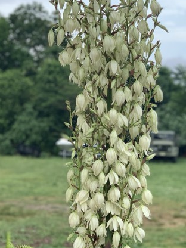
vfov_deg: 19.6
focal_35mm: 100
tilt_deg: -2.6
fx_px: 716
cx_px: 107
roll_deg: +1.0
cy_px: 172
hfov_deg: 14.8
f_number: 2.4
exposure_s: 1/345
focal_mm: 6
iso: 16
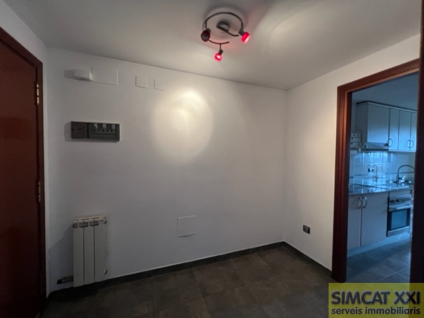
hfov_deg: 106.2
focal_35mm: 13
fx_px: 159
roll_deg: +0.0
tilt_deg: -1.8
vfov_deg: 89.9
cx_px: 212
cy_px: 159
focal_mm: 1.57
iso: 160
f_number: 1.8
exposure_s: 1/50
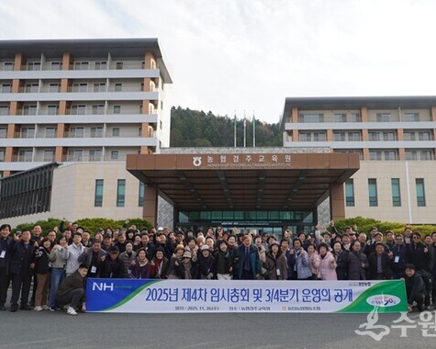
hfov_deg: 55.6
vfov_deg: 45.8
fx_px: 413
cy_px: 172
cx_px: 230
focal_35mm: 32
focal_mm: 18
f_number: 4.5
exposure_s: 1/250
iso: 100
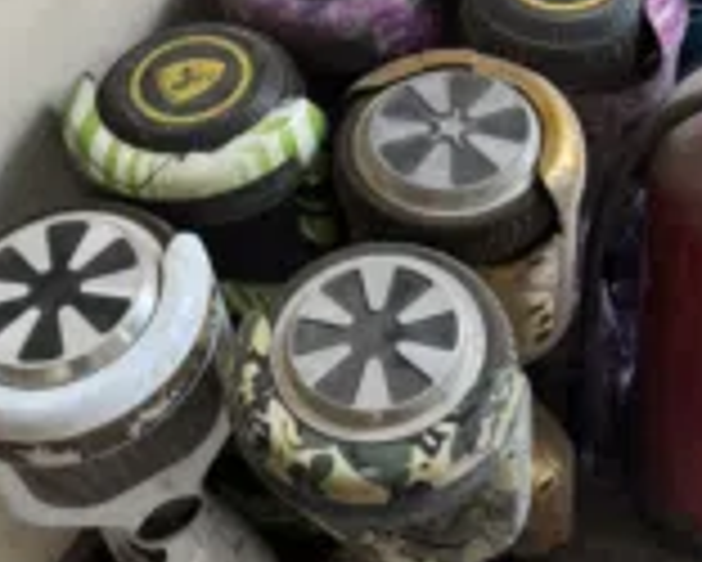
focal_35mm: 60
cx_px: 432
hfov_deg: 31.3
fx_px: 1247
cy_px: 81
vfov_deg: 24.8
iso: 800
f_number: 1.78
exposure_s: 1/33
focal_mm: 6.76
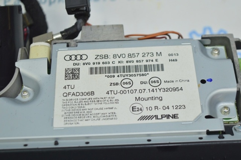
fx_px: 521
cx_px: 120
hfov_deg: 26.0
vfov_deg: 17.4
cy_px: 80
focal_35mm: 78
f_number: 5.6
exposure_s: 1/40
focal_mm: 52
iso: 400
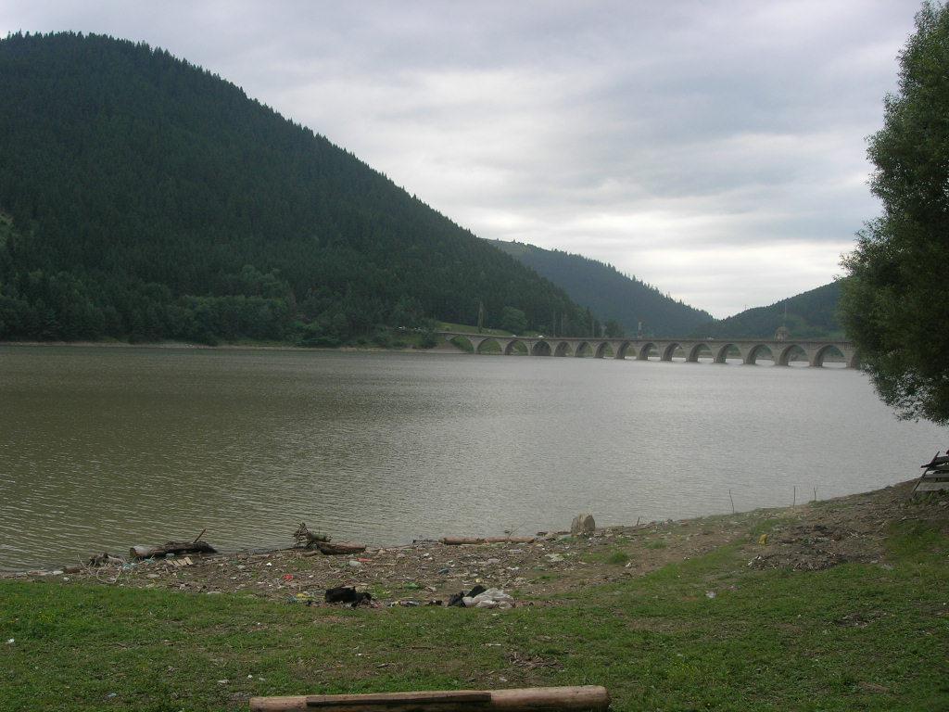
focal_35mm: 38
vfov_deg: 37.7
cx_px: 474
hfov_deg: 49.0
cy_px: 356
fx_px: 1042
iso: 64
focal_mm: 7.8
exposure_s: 1/188
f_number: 4.8
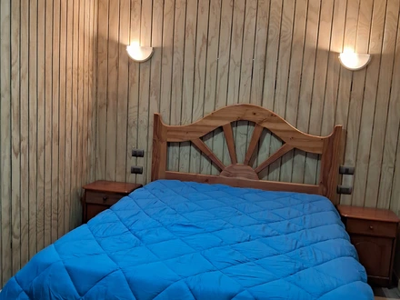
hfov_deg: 67.3
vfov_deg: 53.1
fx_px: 300
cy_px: 150
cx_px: 200
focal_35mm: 26
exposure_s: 1/30
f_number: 1.8
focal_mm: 3.98
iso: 500
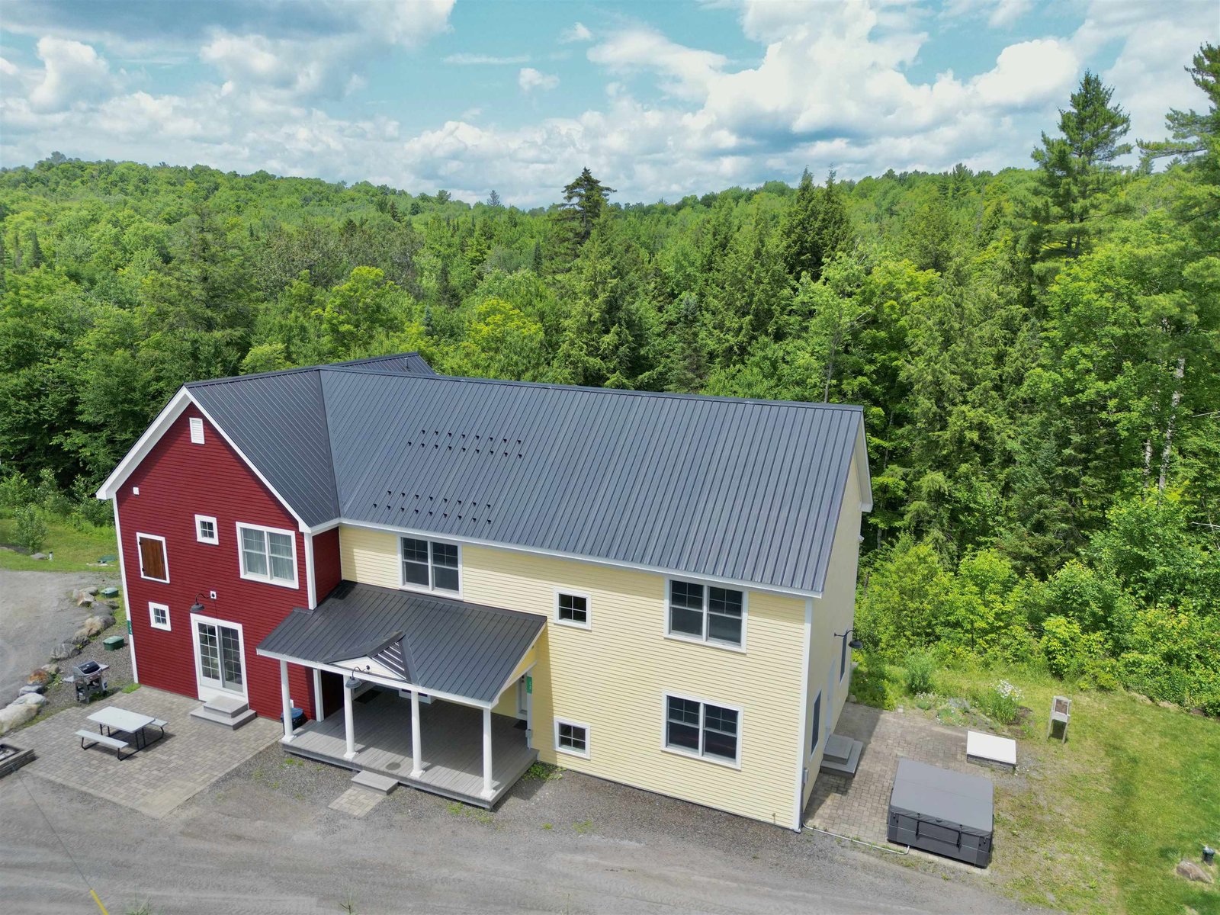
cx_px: 610
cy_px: 458
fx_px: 846
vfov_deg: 56.8
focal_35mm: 24
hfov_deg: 71.6
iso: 140
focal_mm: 6.72
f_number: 1.7
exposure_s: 1/2000
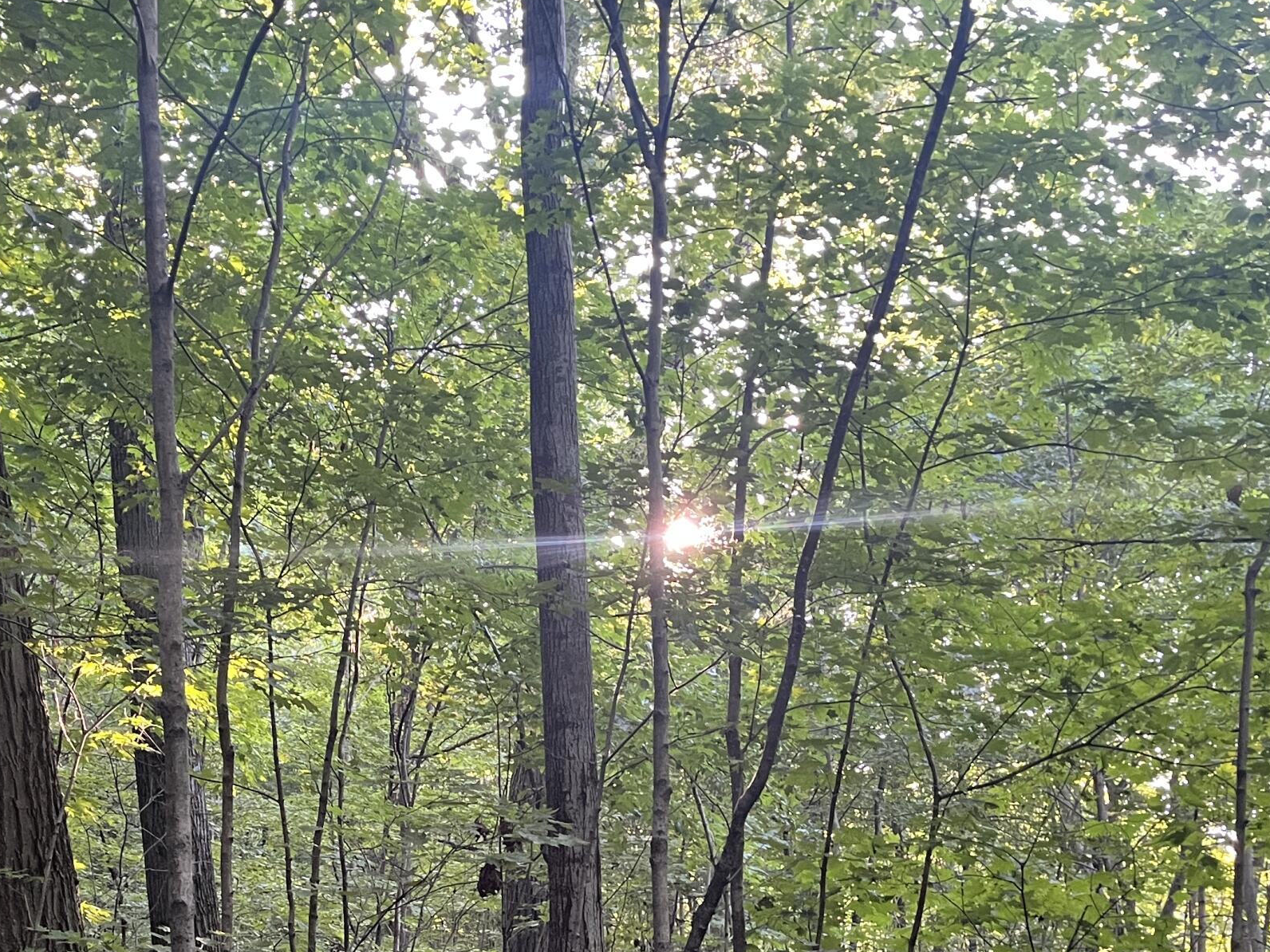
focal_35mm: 49
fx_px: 1798
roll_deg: +2.7
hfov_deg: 38.2
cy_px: 860
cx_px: 369
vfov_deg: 28.5
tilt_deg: +5.0
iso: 250
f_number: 1.6
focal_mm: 5.1
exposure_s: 1/60
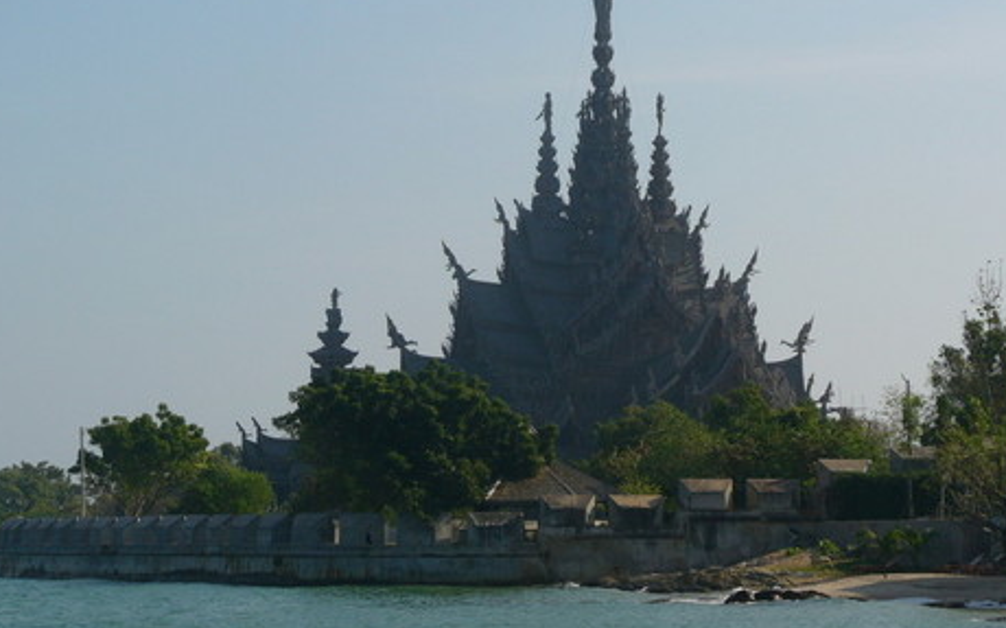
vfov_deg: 10.2
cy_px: 240
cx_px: 496
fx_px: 3508
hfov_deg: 16.3
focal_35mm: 128
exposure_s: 1/320
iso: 80
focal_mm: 18.3
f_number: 7.2
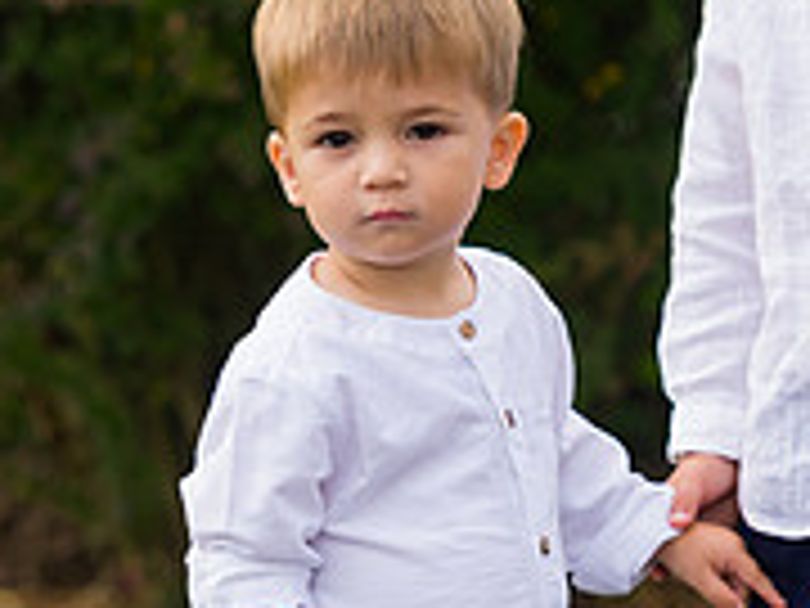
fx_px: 10881
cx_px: 279
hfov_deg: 4.3
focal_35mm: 465
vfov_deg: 3.2
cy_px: 227
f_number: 4
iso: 200
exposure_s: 1/640
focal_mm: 150
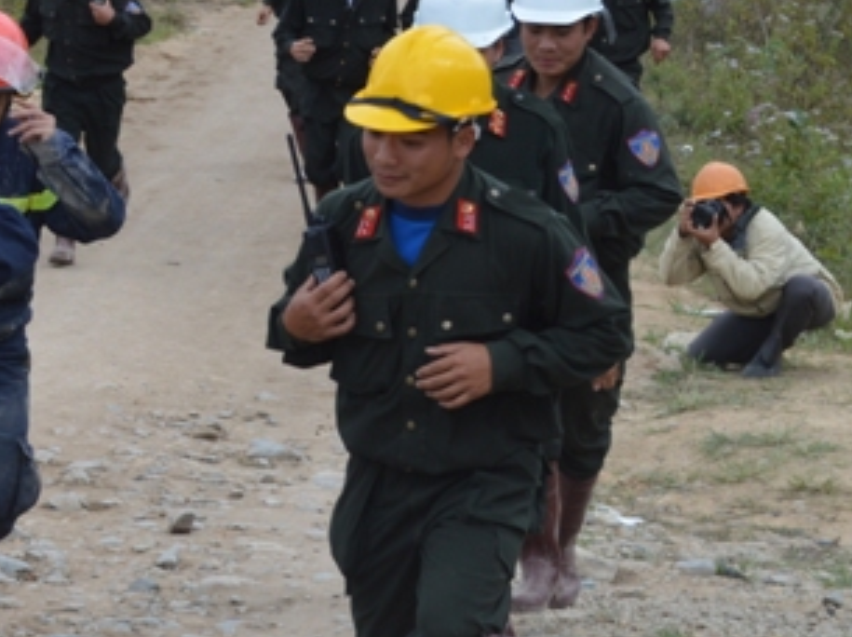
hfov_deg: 12.3
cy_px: 395
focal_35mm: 155
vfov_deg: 9.6
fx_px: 3811
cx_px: -291
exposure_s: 1/160
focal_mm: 32
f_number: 6.3
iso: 100
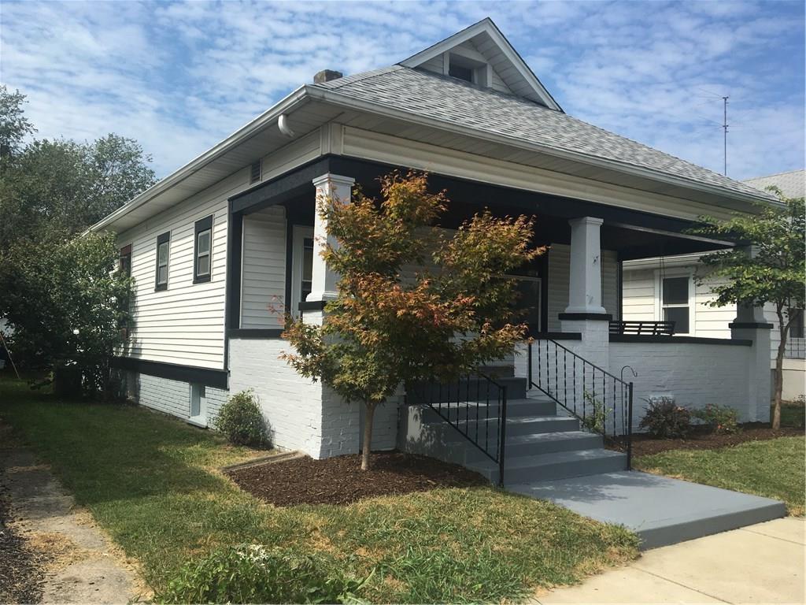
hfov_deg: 61.7
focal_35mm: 29
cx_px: 403
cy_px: 302
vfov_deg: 48.2
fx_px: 675
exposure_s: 1/1789
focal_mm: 4.15
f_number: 2.2
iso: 25
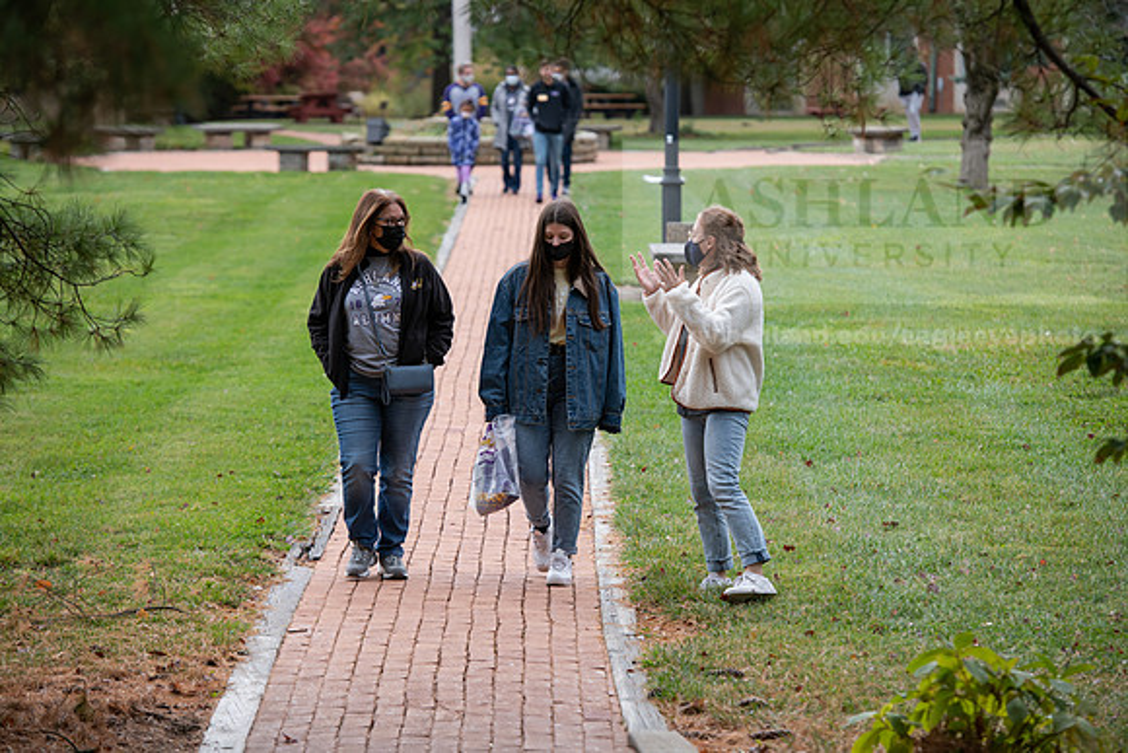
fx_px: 4701
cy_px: 376
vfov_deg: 9.2
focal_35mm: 150
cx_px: 564
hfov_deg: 13.7
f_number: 4.5
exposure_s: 1/400
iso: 250
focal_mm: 150
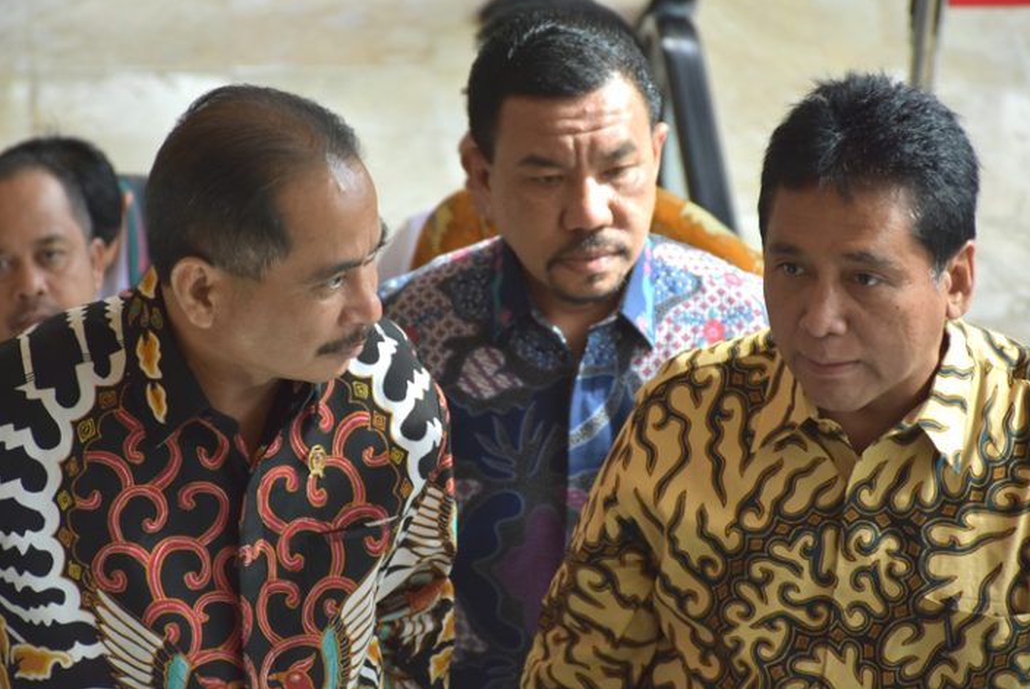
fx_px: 5440
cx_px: 514
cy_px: 361
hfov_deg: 10.8
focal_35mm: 190
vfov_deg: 7.2
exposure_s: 1/60
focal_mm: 116
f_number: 5.6
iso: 800
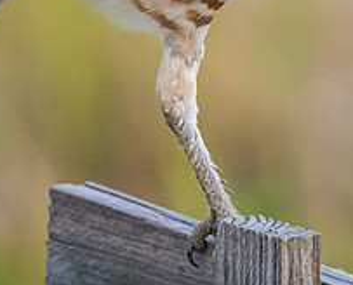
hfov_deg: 0.9
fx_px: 22056
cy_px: -95
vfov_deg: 0.7
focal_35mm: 2103
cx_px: 364
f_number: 5.6
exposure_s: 1/1250
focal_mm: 420
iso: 1600
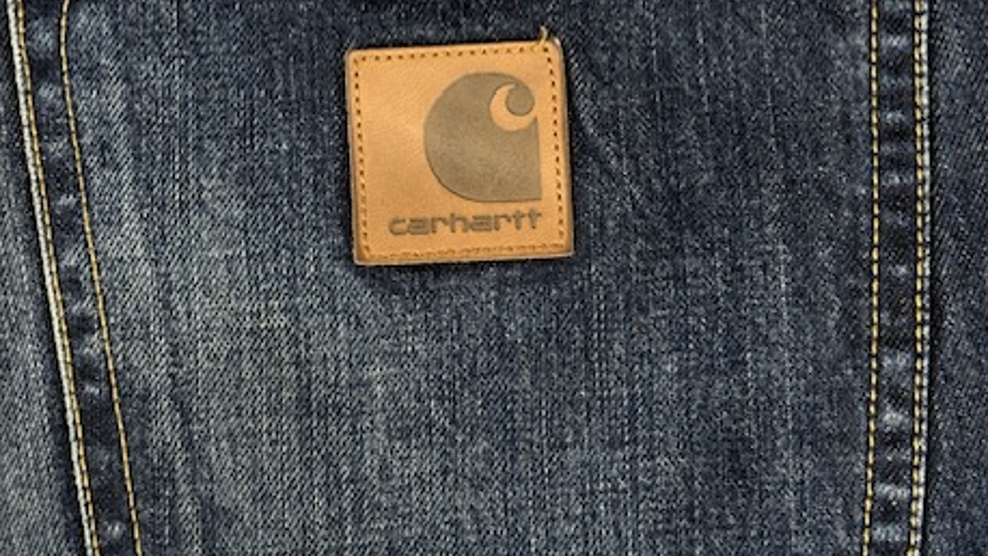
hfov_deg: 29.0
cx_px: 511
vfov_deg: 16.5
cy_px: 179
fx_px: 1913
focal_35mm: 73
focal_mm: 6.76
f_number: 1.78
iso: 160
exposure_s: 1/50
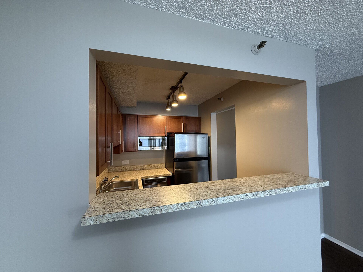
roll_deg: +1.2
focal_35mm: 14
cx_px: 182
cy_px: 136
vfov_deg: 85.7
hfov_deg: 102.1
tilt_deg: +0.5
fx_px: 147
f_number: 2.2
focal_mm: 2.22
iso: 320
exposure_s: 1/60
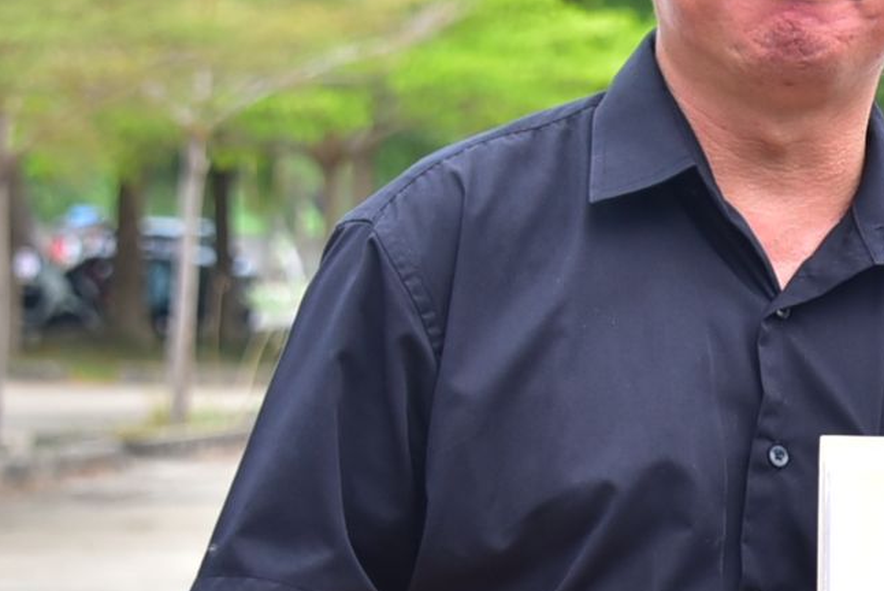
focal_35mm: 263
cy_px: 407
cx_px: 1355
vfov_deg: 5.2
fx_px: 6464
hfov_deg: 7.7
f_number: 5.6
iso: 320
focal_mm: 68
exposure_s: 1/250
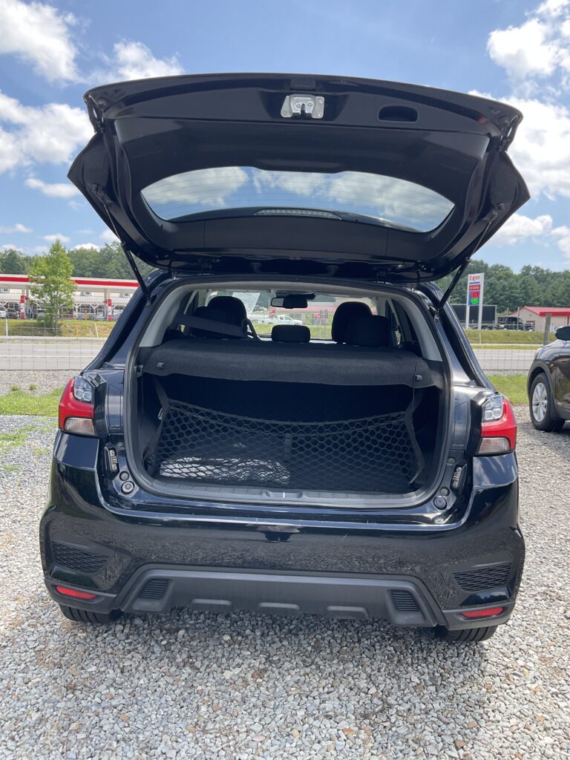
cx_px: 285
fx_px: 637
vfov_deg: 61.7
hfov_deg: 48.2
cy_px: 380
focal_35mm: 29
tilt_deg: -4.8
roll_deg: -1.4
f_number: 1.8
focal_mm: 3
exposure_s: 1/412
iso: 16
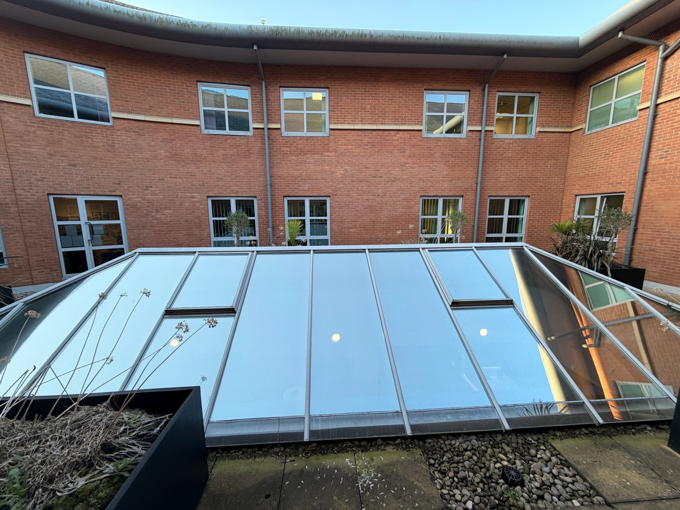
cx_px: 340
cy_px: 255
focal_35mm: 14
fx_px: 275
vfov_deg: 85.7
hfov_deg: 102.1
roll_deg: +0.6
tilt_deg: -8.6
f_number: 2.2
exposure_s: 1/121
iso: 64
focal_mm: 2.22
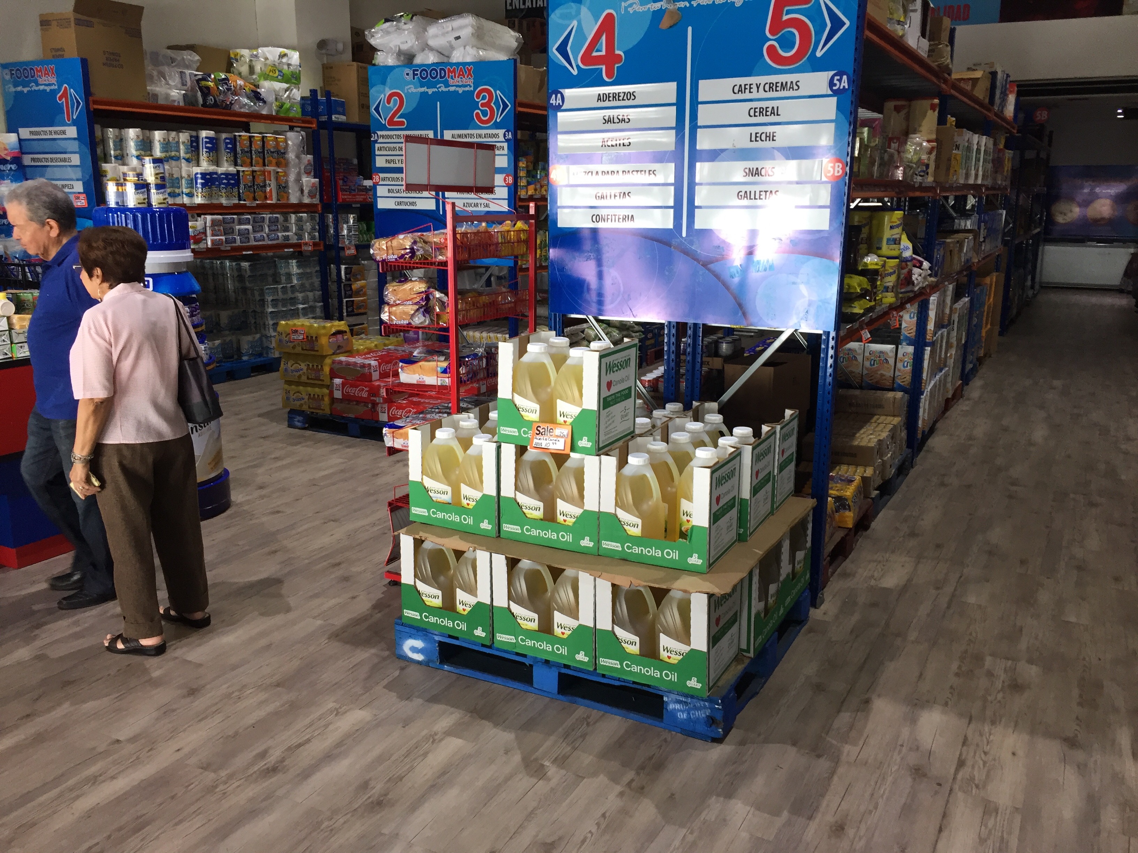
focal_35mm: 29
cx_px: 569
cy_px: 426
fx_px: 953
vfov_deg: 48.2
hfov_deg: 61.7
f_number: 2.2
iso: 32
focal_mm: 4.15
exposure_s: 1/30
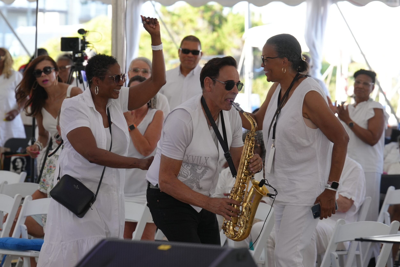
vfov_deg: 7.7
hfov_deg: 11.5
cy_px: 135
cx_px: 195
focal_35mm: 179
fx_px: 1989
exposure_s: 1/160
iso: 200
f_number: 4.5
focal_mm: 116
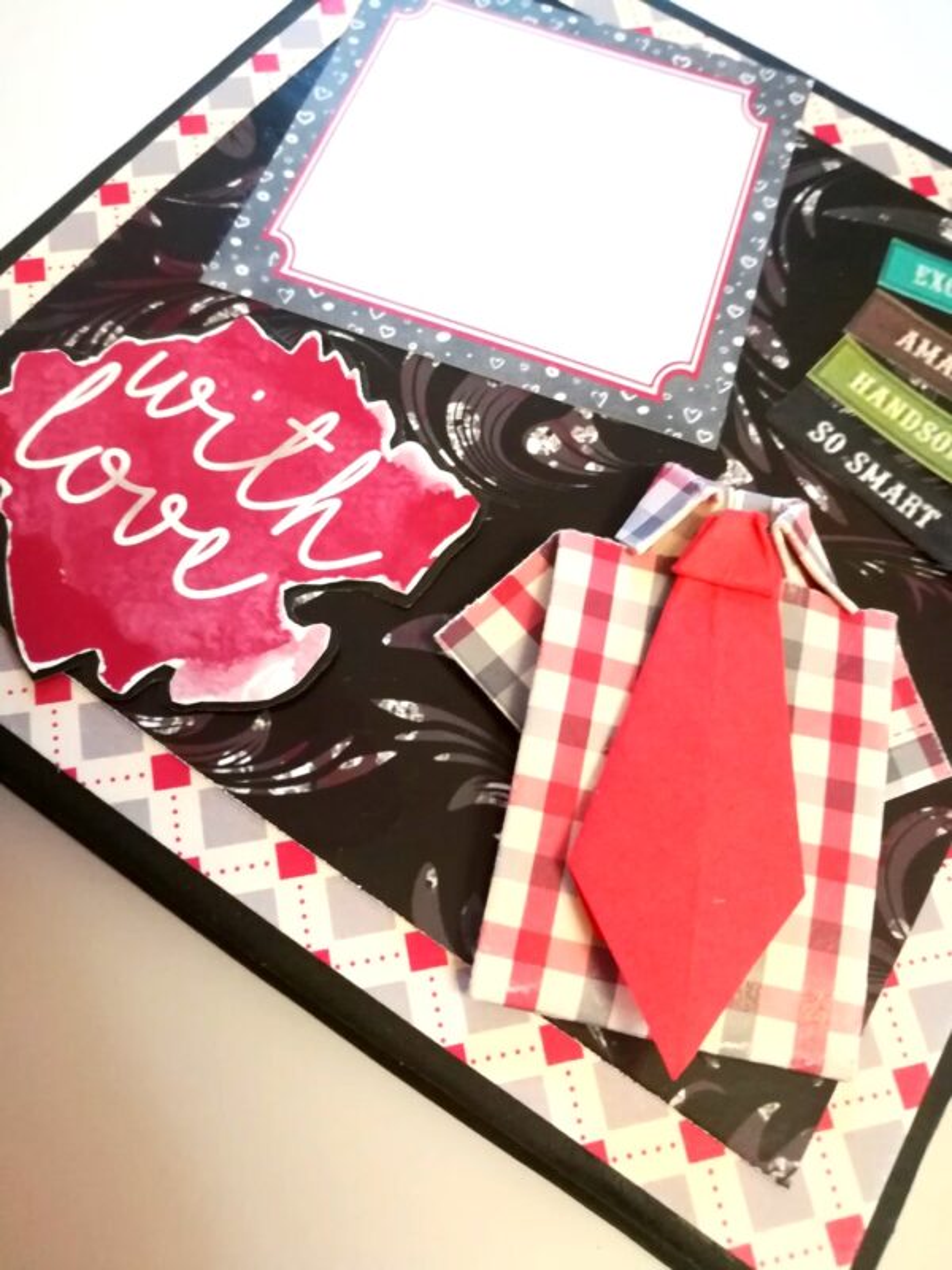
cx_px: 476
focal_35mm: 26
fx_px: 953
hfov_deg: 53.1
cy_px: 635
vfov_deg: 67.3
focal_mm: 3.83
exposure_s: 1/25
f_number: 2.2
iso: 500
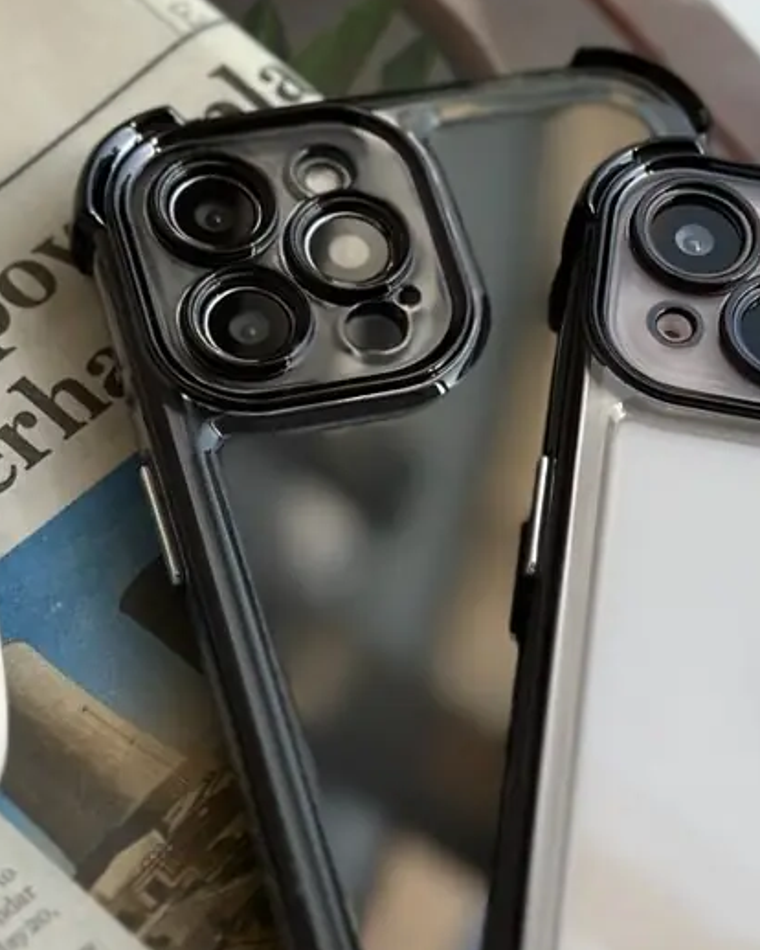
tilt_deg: -54.6
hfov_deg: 13.2
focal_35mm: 116
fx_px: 3260
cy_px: 549
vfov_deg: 16.6
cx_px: 591
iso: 80
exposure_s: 1/1357
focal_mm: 6.86
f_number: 1.78
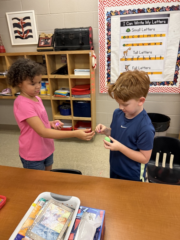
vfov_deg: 71.6
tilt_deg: -24.9
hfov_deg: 56.8
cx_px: 90
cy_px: 120
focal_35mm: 24
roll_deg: +1.6
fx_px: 166
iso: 320
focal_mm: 6.76
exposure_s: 1/60
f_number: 1.78
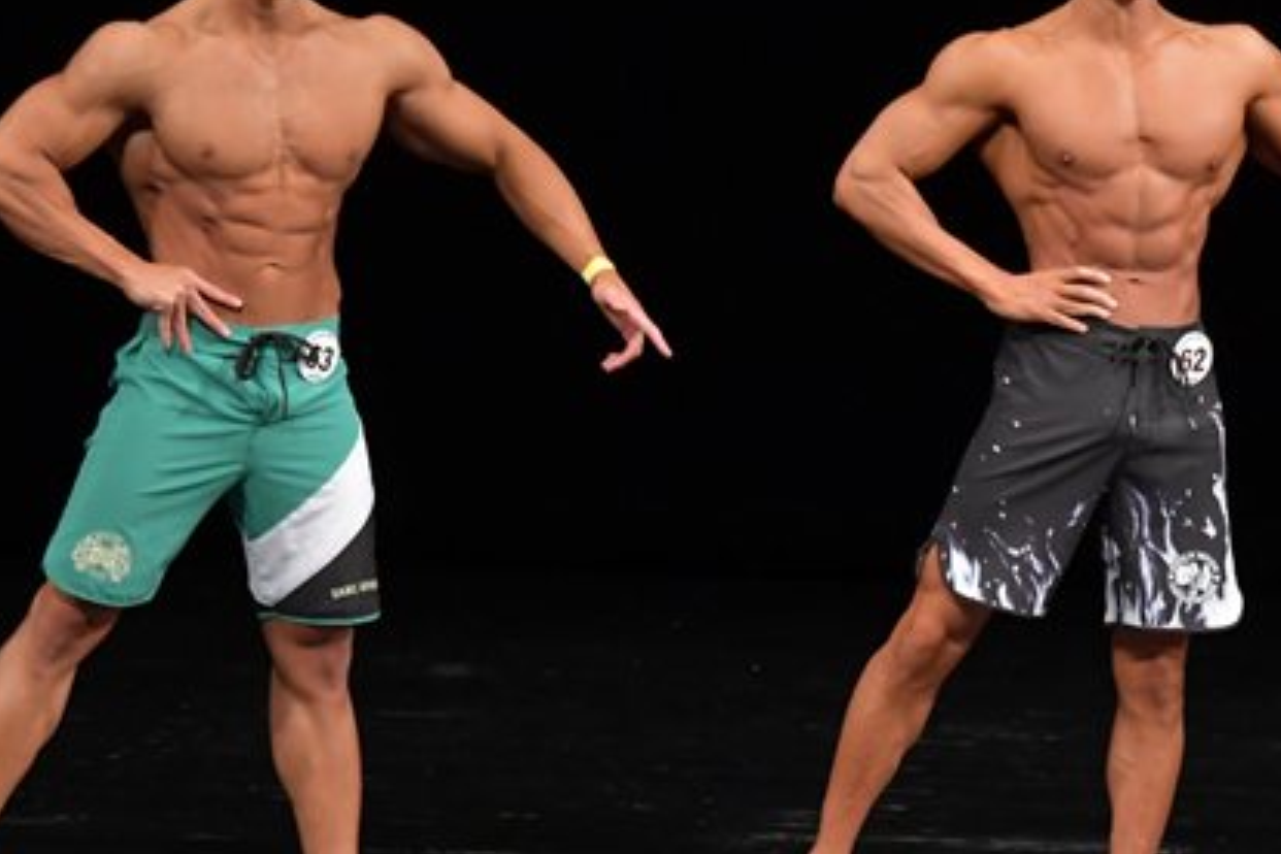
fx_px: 16972
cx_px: 679
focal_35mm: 477
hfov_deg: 4.3
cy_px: 368
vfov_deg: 2.9
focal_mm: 170
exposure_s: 1/400
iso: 3200
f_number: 5.6
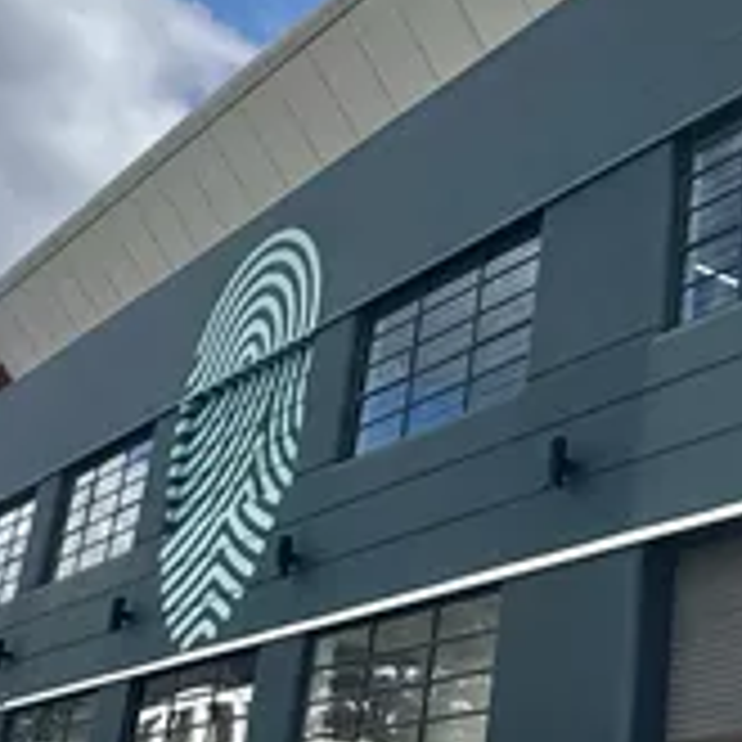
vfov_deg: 28.6
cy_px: 387
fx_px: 1455
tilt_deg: +21.5
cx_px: 859
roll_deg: -1.5
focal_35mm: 60
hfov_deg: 26.0
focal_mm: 2.22
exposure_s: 1/2146
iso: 50
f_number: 2.2
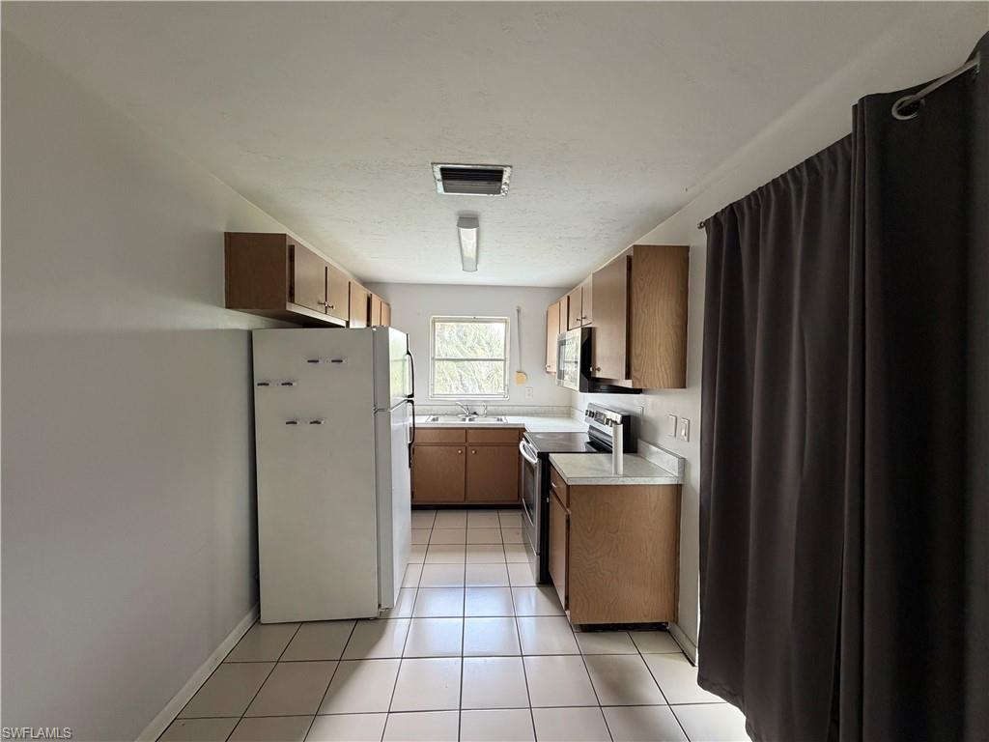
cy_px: 371
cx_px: 494
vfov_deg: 85.7
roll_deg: -0.8
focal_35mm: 14
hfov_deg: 102.1
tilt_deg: -1.0
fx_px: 400
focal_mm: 2.22
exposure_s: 1/80
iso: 320
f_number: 2.2
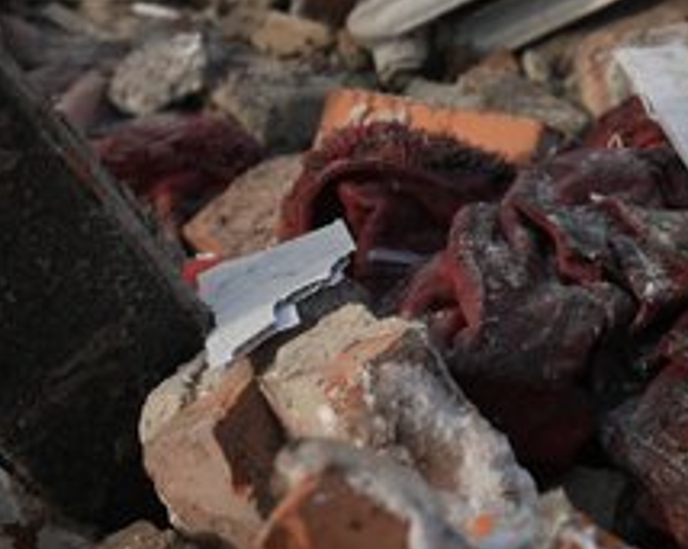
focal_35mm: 102
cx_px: 453
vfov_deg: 15.1
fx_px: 2076
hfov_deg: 18.8
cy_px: 217
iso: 400
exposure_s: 1/100
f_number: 4
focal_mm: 58
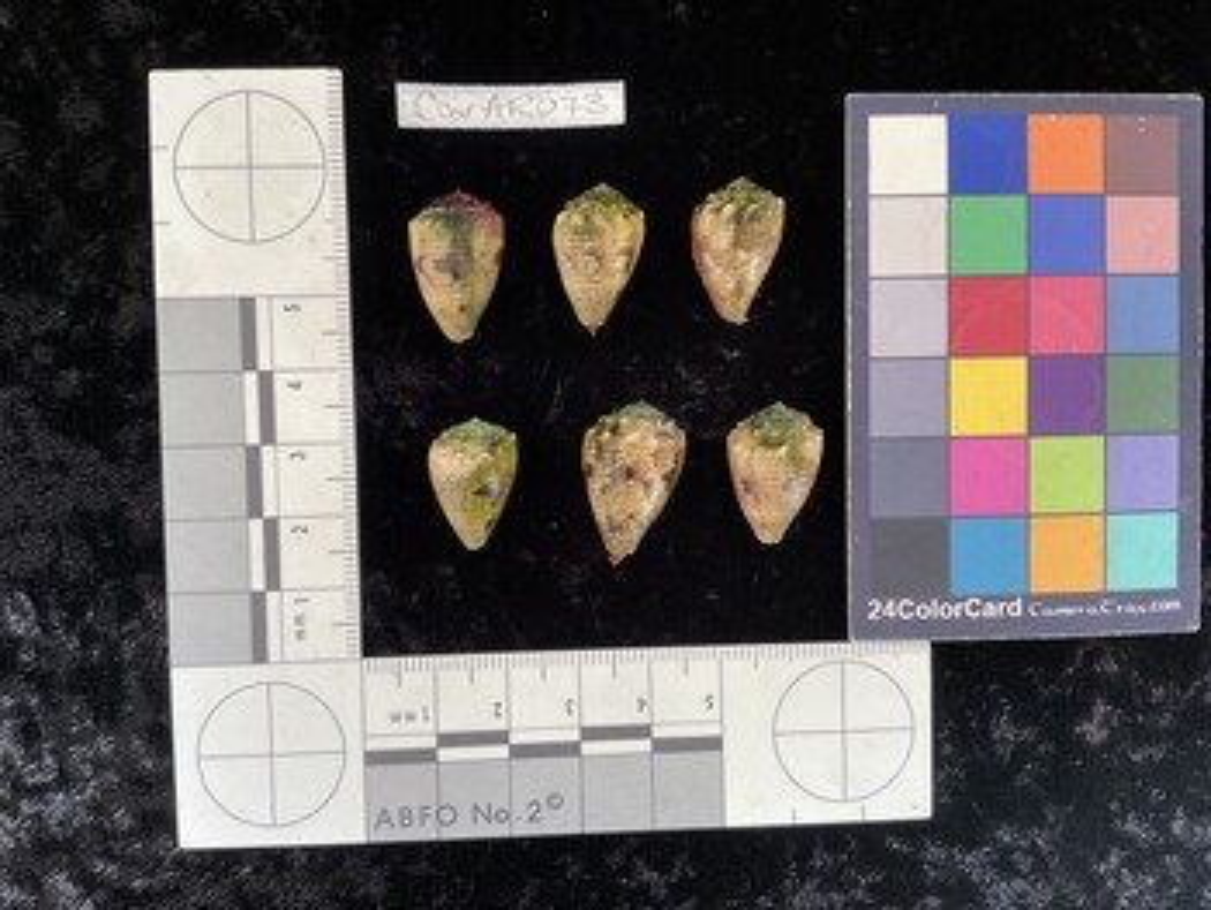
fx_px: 1015
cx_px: 606
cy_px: 455
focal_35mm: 29
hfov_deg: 61.6
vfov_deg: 48.3
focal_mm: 3
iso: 64
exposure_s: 1/60
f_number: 1.8
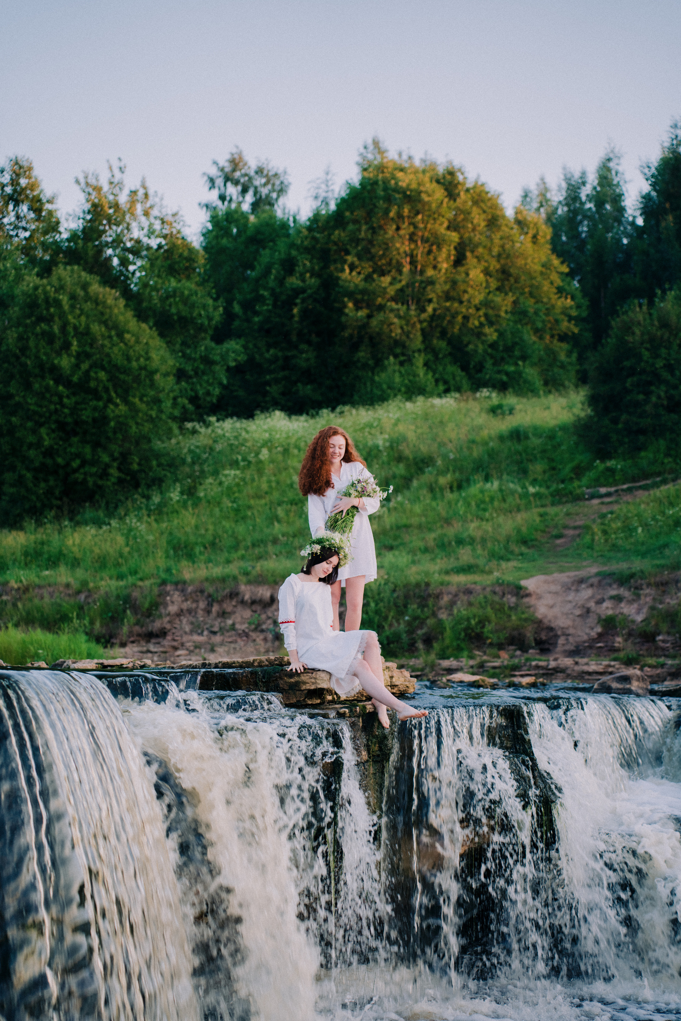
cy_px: 510
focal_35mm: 75
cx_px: 340
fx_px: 2128
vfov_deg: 27.0
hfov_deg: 18.2
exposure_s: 1/160
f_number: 2.8
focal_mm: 75
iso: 100
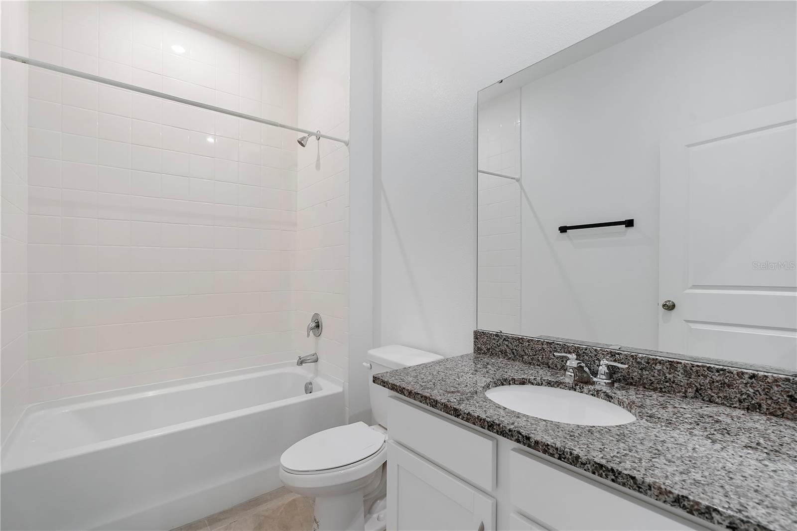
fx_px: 354
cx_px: 398
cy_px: 266
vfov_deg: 73.7
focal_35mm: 16
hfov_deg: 96.7
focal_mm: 16
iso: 100
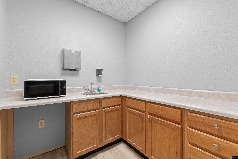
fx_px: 99
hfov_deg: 100.4
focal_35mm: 15
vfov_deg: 77.3
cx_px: 119
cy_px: 80
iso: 400
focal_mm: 10
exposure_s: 1/6
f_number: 7.1
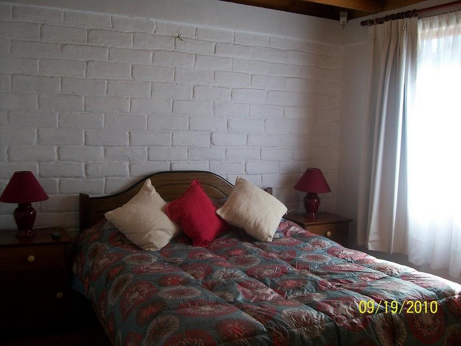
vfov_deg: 39.7
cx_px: 230
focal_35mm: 36
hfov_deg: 51.4
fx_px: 479
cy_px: 173
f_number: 2.7
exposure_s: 1/100
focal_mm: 6
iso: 80
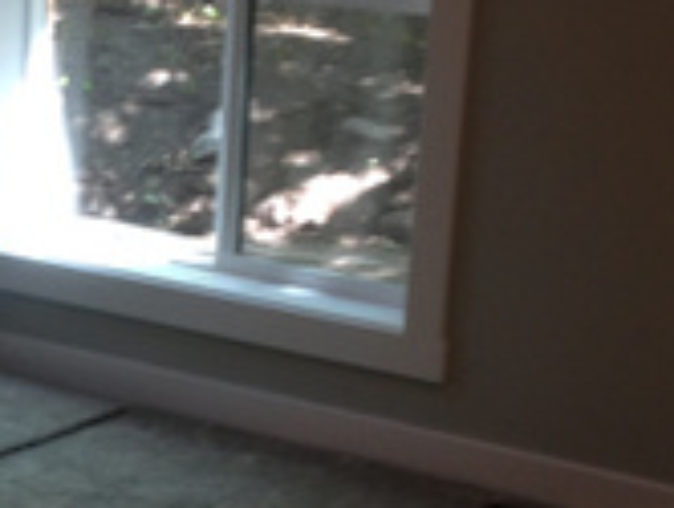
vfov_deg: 11.7
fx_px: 2476
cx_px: -20
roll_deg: -0.6
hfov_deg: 15.2
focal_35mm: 127
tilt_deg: -17.1
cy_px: 386
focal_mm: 4.12
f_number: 2.4
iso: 50
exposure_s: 1/20
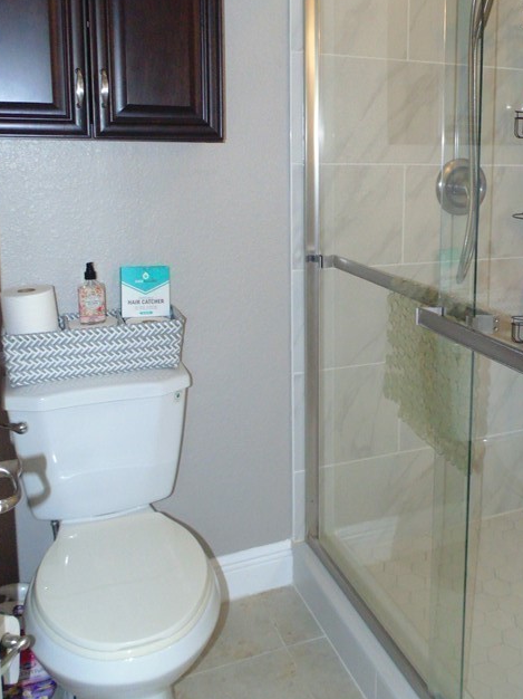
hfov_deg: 38.3
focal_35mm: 36
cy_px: 262
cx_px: 411
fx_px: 726
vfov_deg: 50.9
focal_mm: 4
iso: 200
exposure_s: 1/30
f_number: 3.1
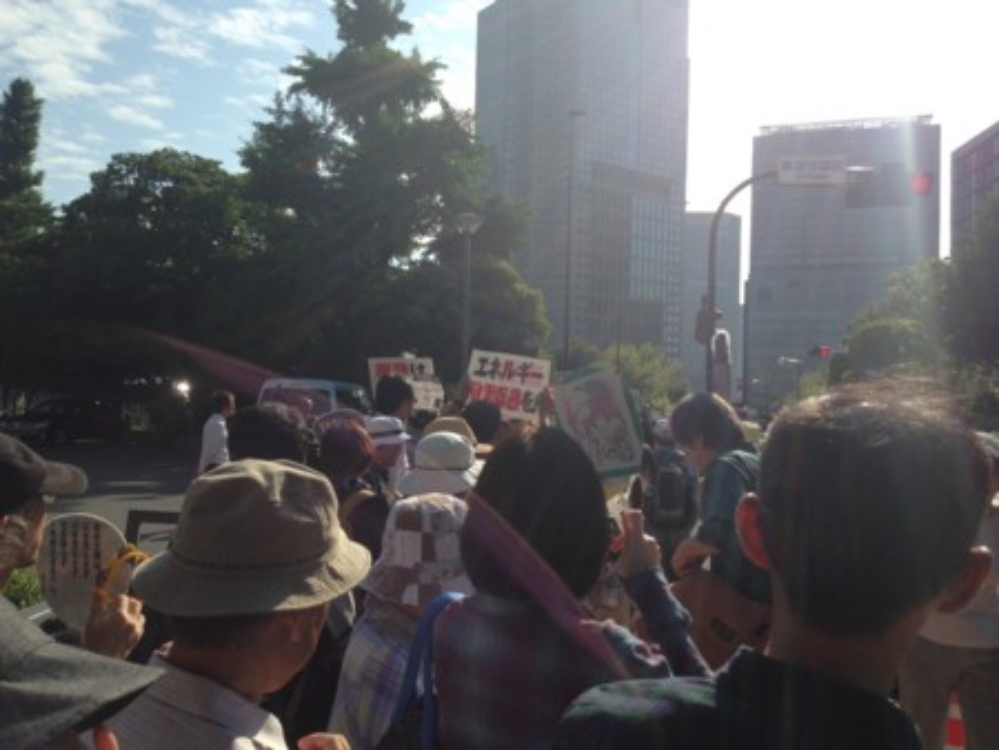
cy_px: 375
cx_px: 500
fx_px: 953
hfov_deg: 55.3
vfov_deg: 43.0
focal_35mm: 33
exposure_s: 1/2008
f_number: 2.4
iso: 50
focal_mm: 4.13
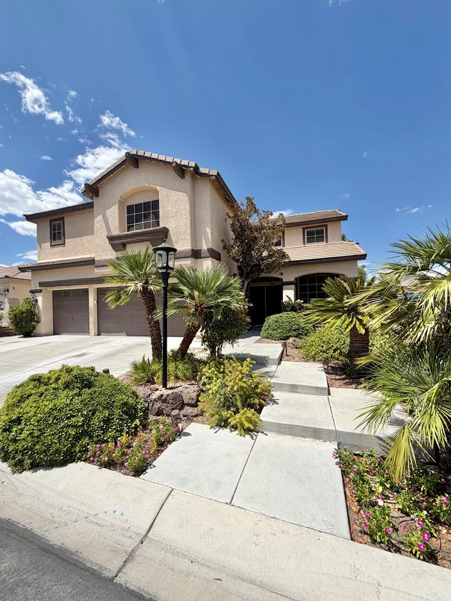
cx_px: 211
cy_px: 311
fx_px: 261
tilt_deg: +1.1
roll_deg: +1.1
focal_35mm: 15
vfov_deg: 98.1
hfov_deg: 81.7
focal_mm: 2.22
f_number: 2.2
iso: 20
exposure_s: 1/1259
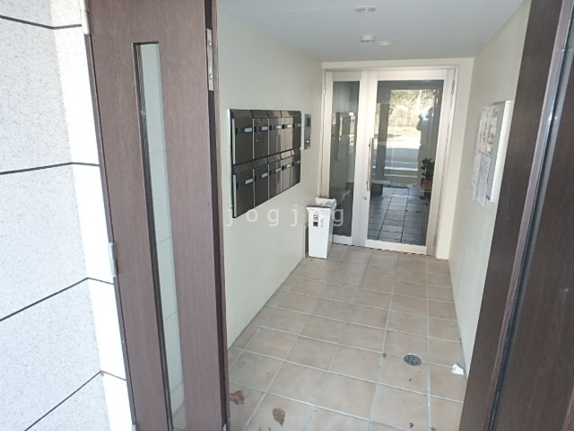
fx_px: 348
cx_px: 287
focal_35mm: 21
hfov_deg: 79.0
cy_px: 216
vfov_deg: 63.4
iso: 320
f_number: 3.5
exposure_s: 1/30
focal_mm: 3.7
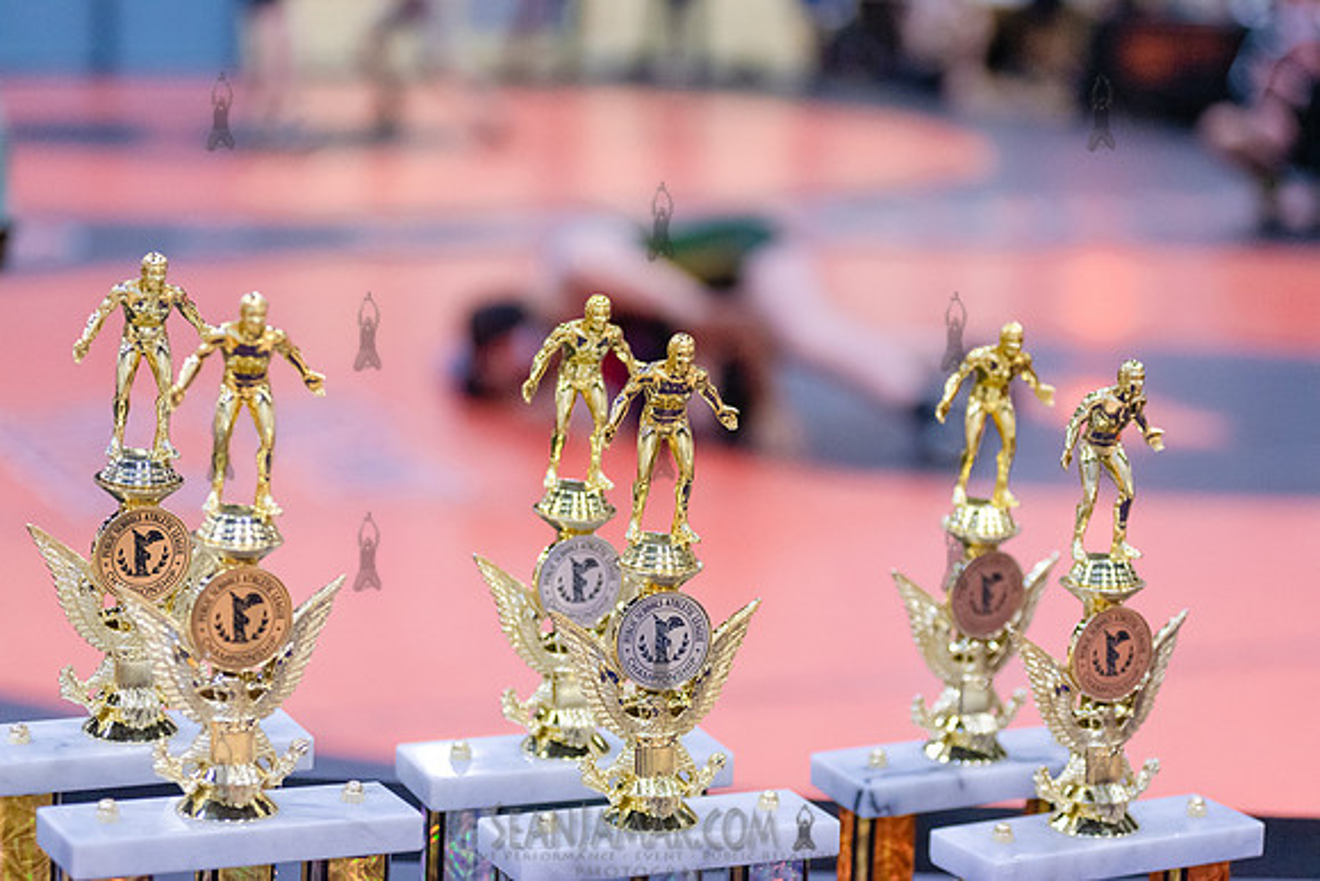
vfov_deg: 17.1
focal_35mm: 80
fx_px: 2934
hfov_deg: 25.4
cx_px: 660
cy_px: 440
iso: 4000
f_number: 3.5
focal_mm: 80
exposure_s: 1/400
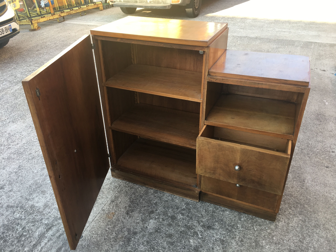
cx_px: 168
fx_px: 281
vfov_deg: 48.2
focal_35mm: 29
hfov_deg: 61.7
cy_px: 126
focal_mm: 4.15
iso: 25
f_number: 2.2
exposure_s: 1/118
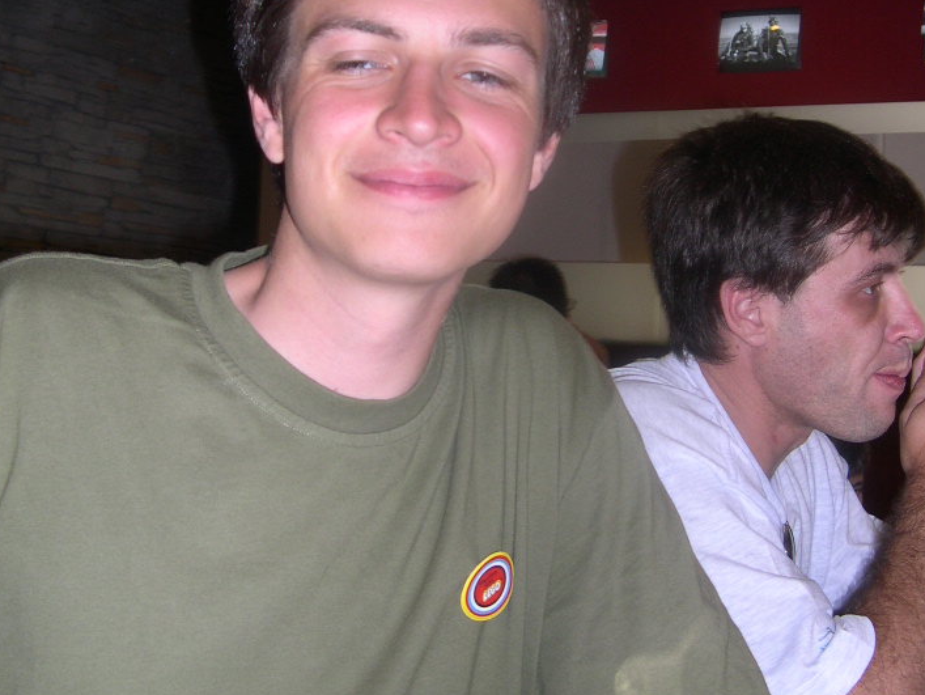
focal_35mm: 55
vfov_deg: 26.4
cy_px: 228
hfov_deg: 34.9
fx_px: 1470
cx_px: 468
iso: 100
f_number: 2.8
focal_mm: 8
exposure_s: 1/60
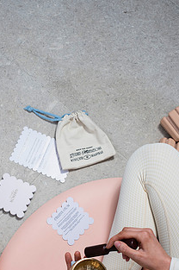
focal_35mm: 72
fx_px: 538
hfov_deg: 18.8
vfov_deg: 27.9
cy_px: 180
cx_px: 65
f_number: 8
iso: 250
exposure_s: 1/200
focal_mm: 50
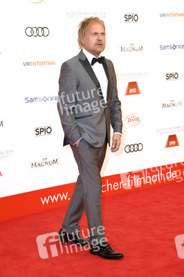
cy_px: 138
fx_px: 538
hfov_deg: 19.4
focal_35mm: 70
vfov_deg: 28.9
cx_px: 92
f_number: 6.3
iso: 250
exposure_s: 1/125
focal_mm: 70
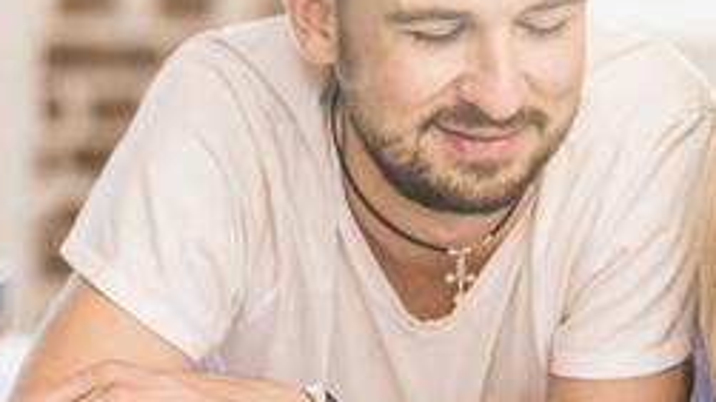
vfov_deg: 5.5
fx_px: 4213
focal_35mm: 222
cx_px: 710
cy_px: 61
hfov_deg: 9.6
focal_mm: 85
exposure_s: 1/80
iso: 400
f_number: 2.5
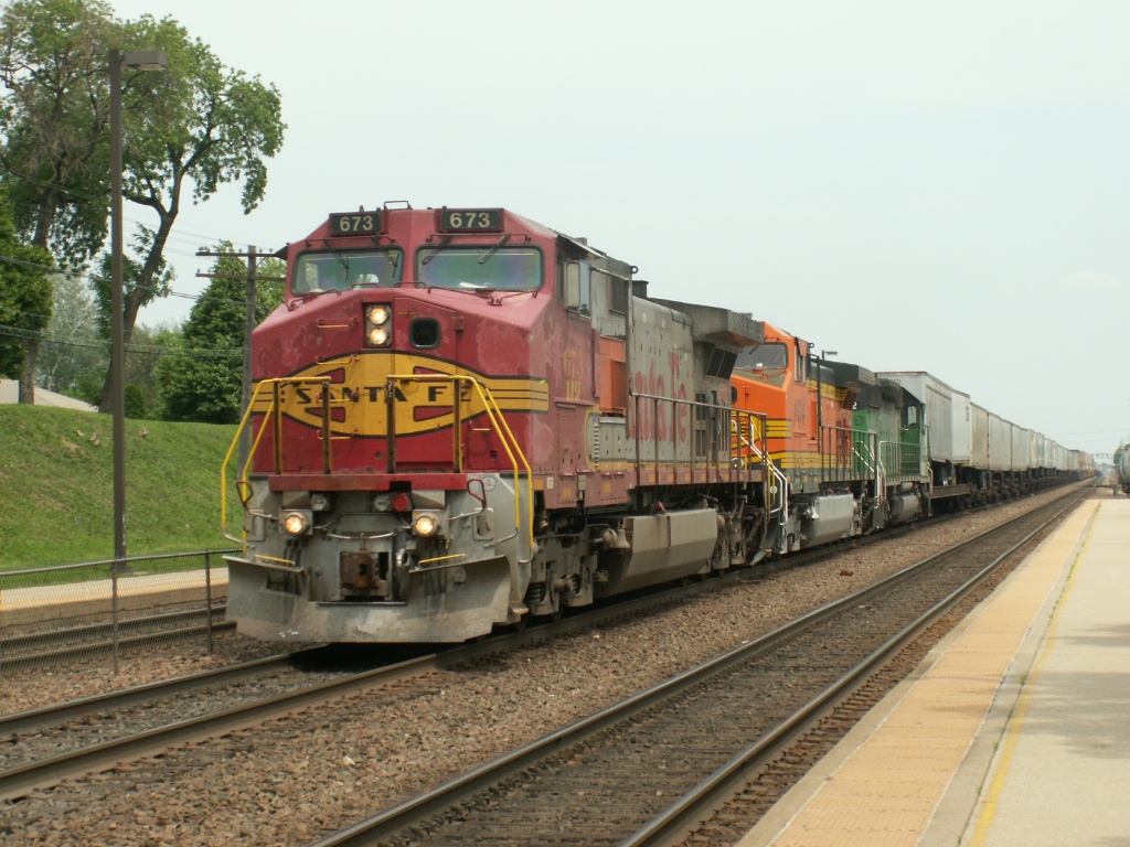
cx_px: 565
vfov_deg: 18.4
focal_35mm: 80
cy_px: 424
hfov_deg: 24.4
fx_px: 2612
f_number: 5.6
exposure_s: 1/250
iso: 50
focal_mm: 13.33
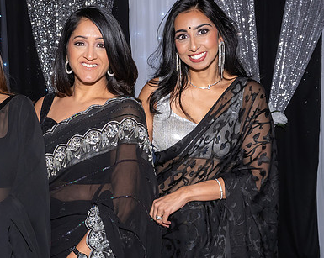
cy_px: 131
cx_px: 81
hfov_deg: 29.6
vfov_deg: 24.2
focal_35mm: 63
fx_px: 603
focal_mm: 22
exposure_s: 1/250
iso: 800
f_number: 8
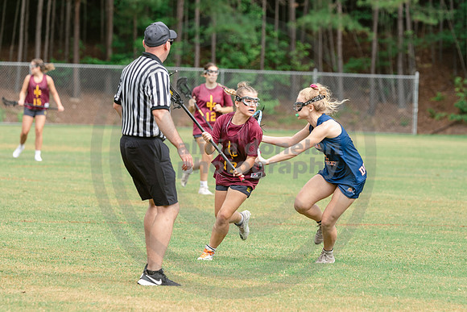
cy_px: 166
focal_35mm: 310
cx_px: 306
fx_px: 4019
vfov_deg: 4.4
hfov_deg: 6.6
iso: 250
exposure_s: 1/1000
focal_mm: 180
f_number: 4
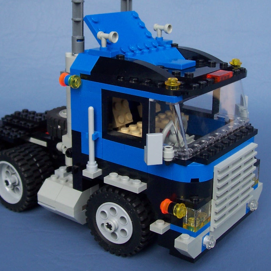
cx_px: 128
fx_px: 505
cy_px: 106
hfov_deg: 30.0
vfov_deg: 30.0
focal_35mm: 57
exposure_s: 1/350
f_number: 2.8
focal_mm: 5.6
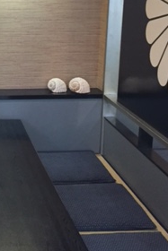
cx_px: -19
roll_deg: -0.7
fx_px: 482
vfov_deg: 28.9
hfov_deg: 18.9
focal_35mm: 69
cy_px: 71
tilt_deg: -11.9
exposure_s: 1/30
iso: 250
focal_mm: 4.15
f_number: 2.2
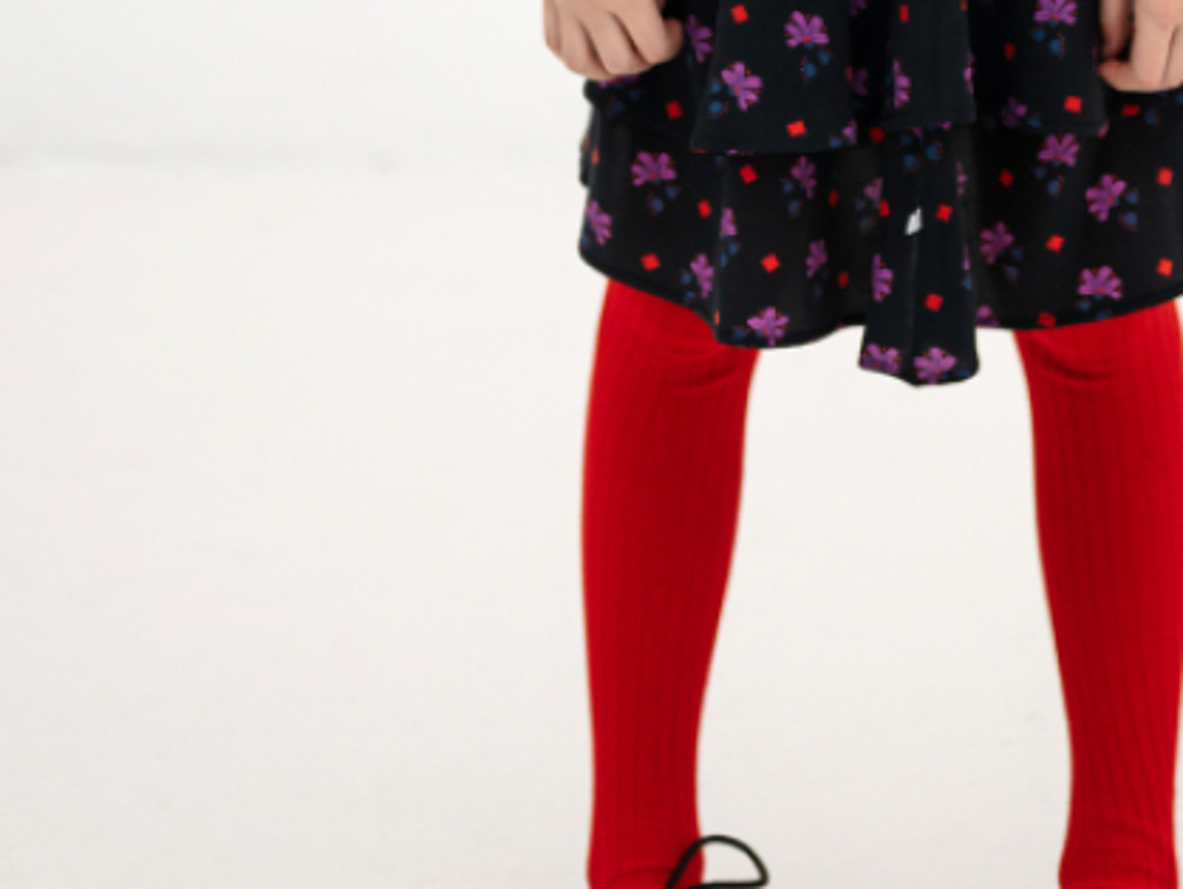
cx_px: 917
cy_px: -442
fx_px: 4719
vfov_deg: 10.4
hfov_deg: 14.2
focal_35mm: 138
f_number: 1.8
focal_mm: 50
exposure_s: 1/1000
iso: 250
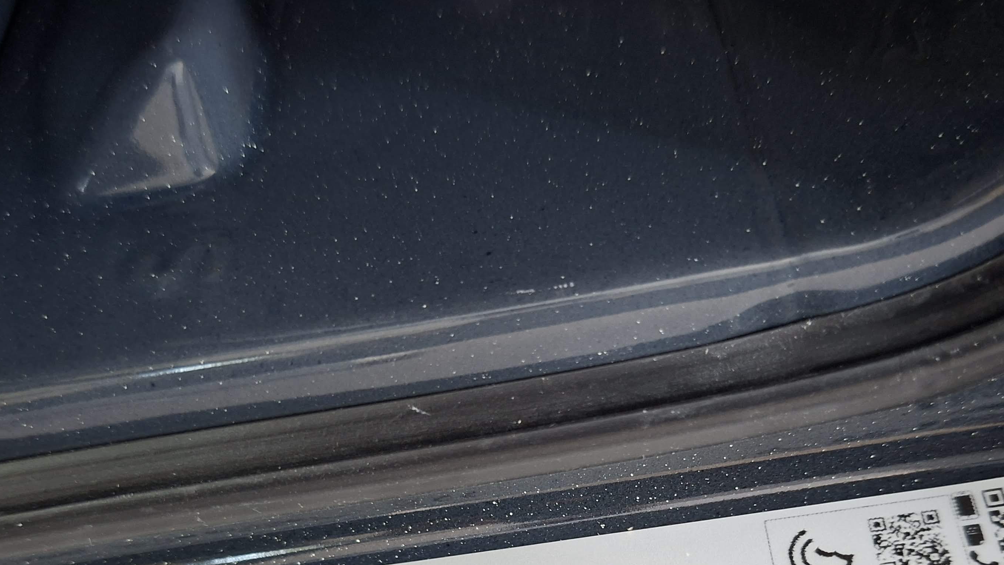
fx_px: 985
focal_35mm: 37
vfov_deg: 30.0
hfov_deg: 53.9
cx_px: 554
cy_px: 556
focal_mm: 5.54
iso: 400
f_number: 1.8
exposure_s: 1/25
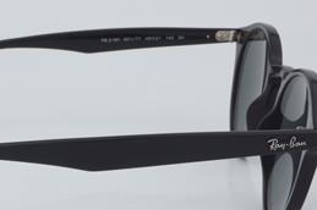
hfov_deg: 17.6
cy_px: 129
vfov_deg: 11.8
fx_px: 1020
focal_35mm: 116
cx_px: 98
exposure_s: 1/3
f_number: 32
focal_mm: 50
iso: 100
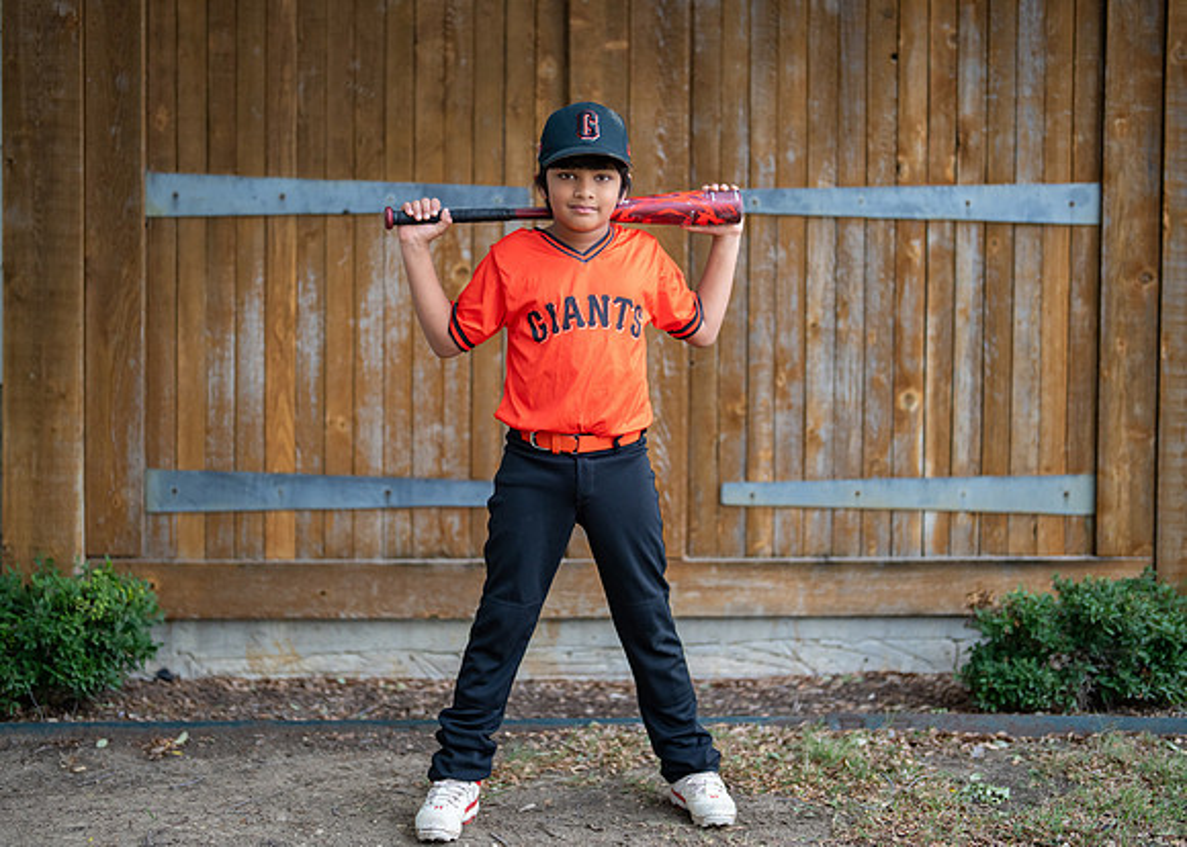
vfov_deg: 23.1
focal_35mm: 62
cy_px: 392
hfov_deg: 31.9
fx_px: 2075
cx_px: 565
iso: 500
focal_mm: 50
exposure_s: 1/640
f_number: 1.2
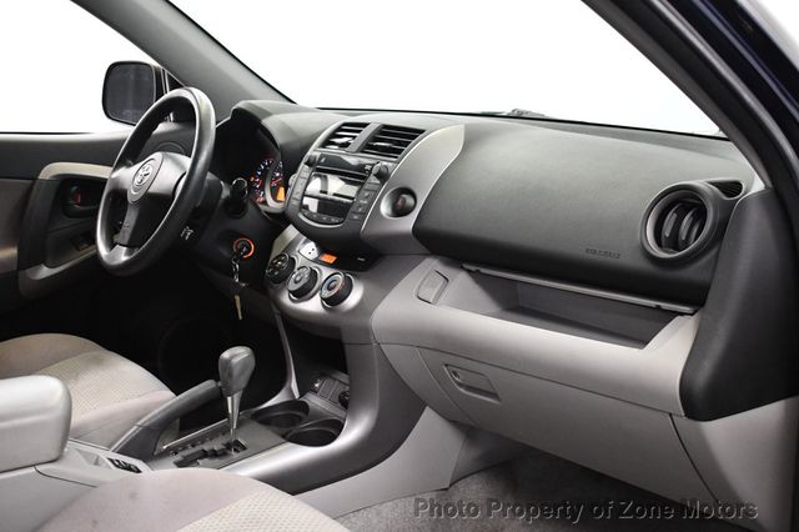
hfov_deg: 46.4
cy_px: 266
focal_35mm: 42
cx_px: 400
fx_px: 932
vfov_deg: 31.9
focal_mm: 28
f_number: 4.2
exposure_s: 1/80
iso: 3200
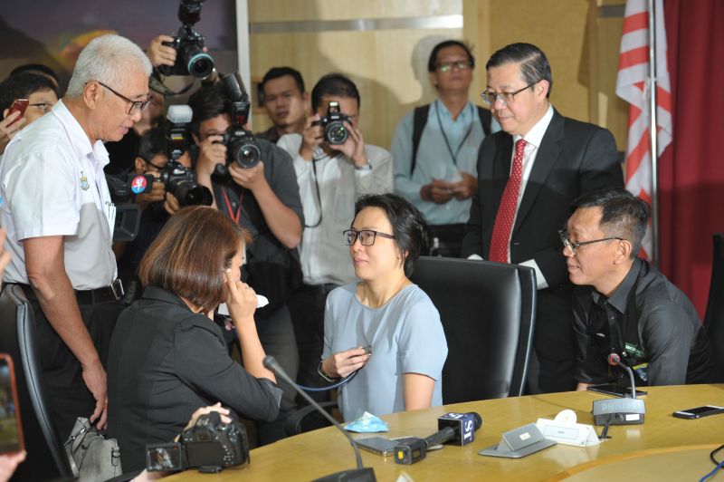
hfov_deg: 22.6
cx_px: 362
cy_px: 241
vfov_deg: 15.2
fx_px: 1808
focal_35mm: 90
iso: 640
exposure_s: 1/125
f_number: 3.5
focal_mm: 90
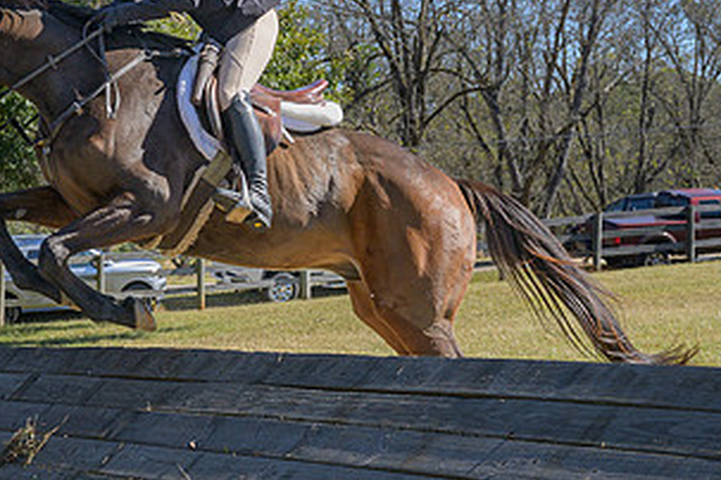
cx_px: 278
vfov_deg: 11.2
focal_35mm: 122
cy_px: 63
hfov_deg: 16.8
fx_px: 2443
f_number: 5.6
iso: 200
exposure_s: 1/800
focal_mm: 44
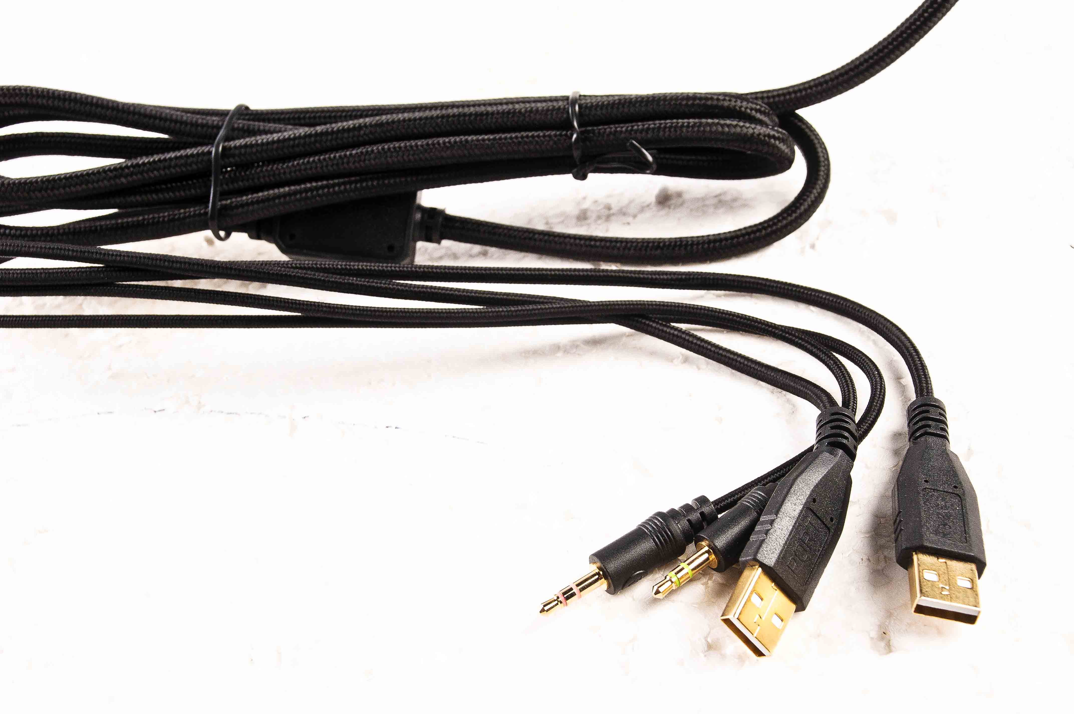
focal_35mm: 66
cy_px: 357
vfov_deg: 20.6
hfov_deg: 30.5
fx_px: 1967
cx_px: 537
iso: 200
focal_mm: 44
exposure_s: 1/100
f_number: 11
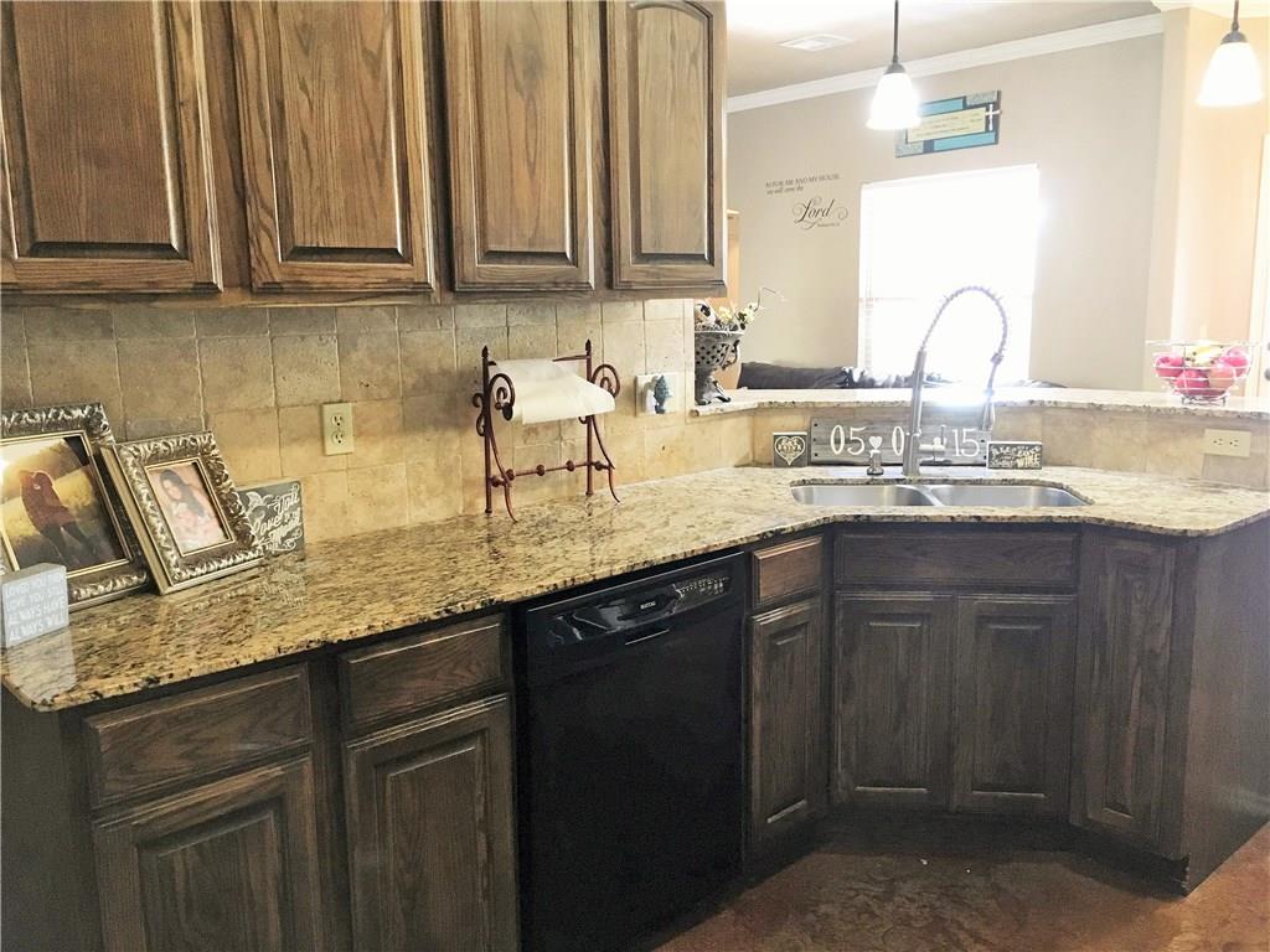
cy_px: 476
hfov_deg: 61.7
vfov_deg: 48.2
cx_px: 635
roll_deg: +0.8
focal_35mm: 29
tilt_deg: -9.4
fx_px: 1064
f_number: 2.2
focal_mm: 4.15
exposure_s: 1/17
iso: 200
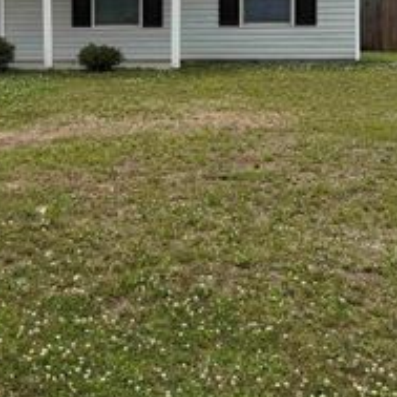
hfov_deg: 30.0
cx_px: 90
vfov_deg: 29.5
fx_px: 727
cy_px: 51
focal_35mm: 56
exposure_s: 1/5714
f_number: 1.78
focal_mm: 6.76
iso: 80
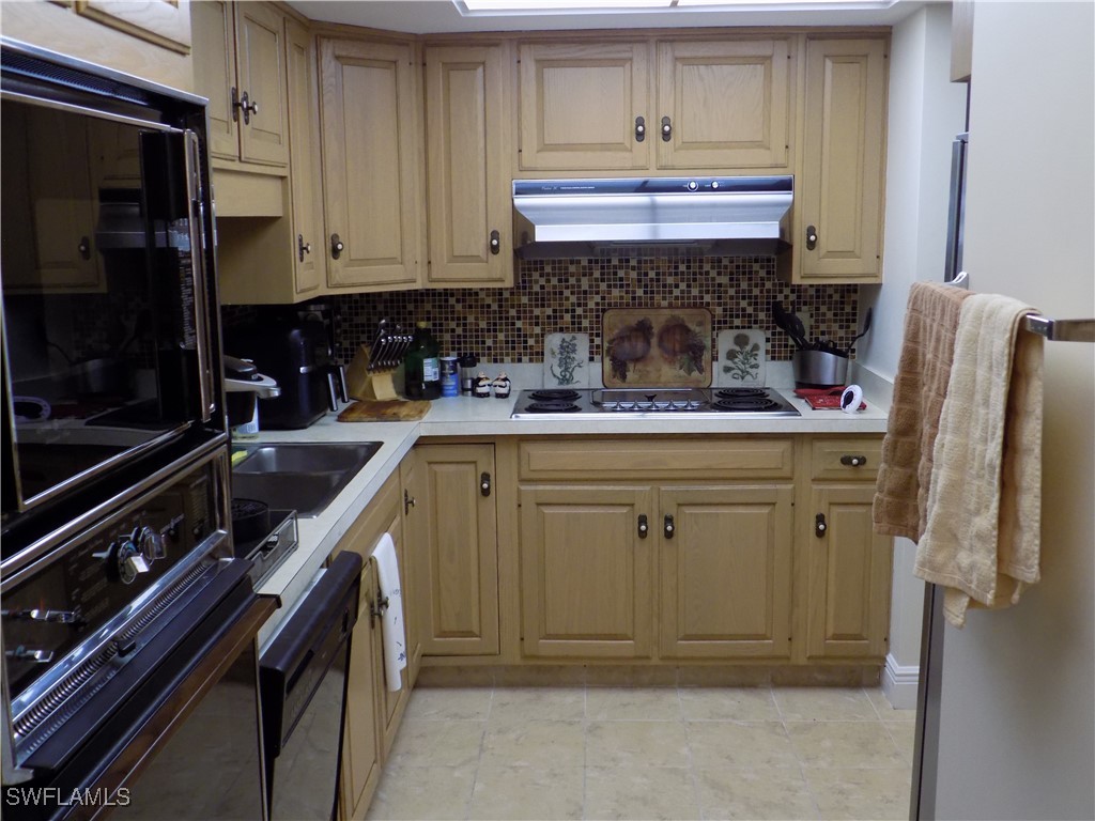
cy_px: 410
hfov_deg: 54.0
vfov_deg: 41.8
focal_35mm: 34
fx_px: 1076
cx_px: 548
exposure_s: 1/30
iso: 250
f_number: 3.4
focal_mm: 6.1
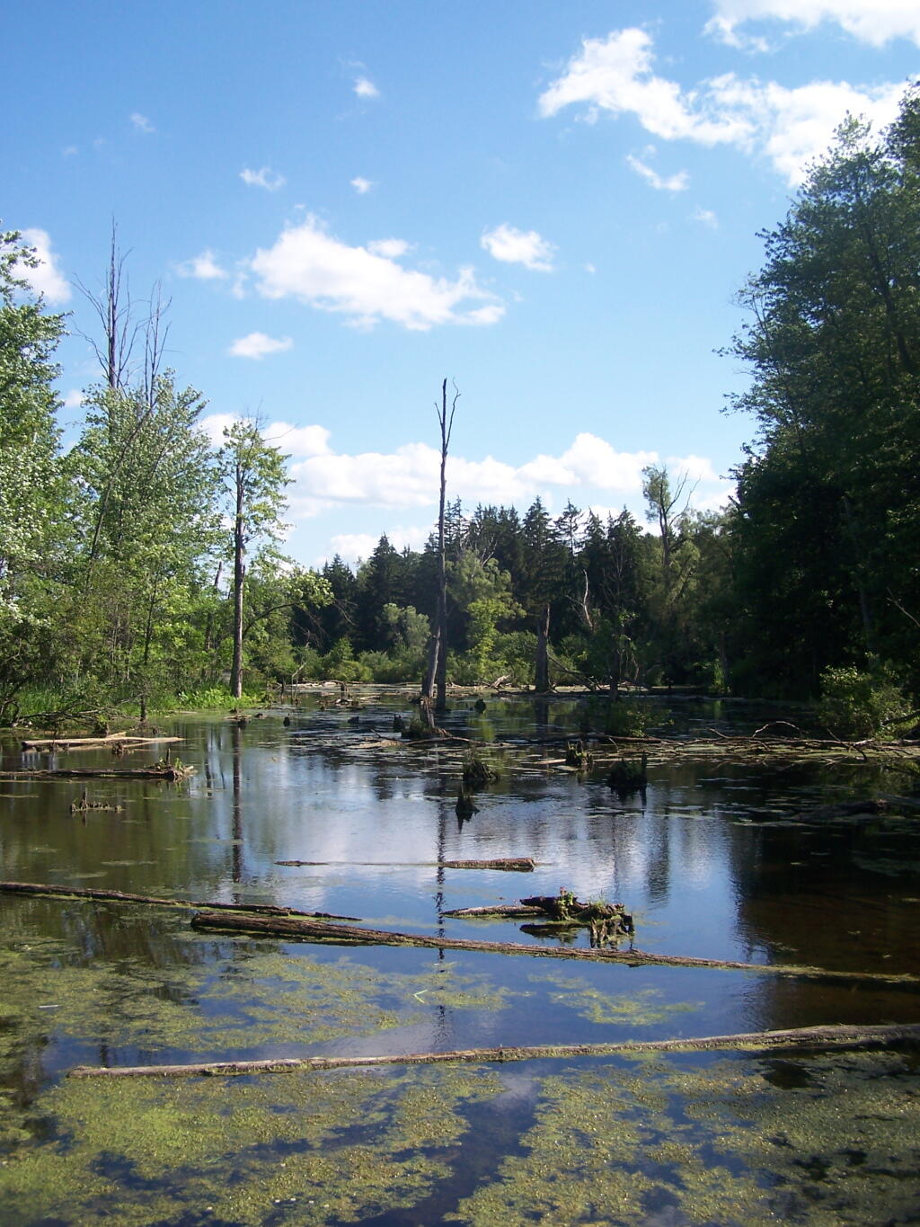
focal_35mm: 38
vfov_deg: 49.0
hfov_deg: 37.7
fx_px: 1346
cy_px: 614
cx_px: 460
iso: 80
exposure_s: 1/1000
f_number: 2.8
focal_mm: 6.3
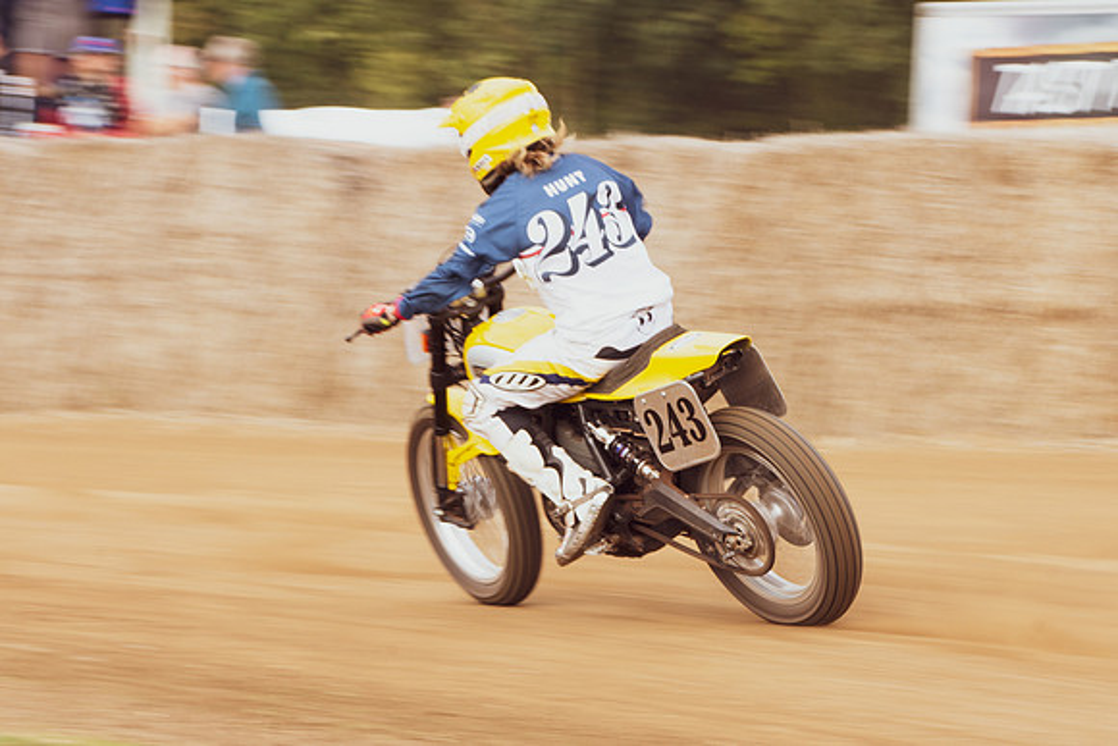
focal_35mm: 244
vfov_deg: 5.6
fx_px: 7578
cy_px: 400
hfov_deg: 8.4
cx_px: 600
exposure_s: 1/100
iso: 320
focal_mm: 130
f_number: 14
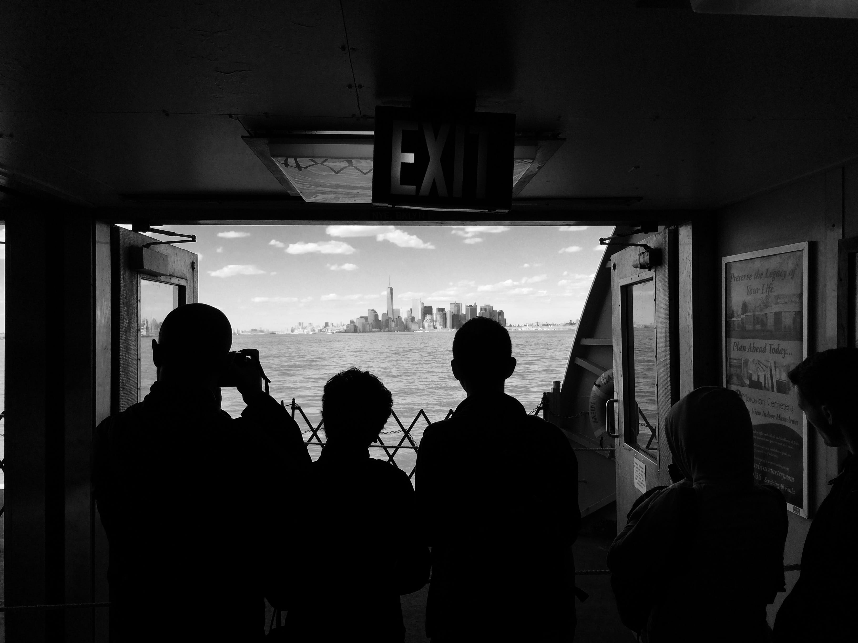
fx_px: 719
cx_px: 429
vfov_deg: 48.2
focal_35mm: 29
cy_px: 322
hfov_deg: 61.7
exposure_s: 1/1140
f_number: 2.2
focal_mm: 4.15
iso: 32
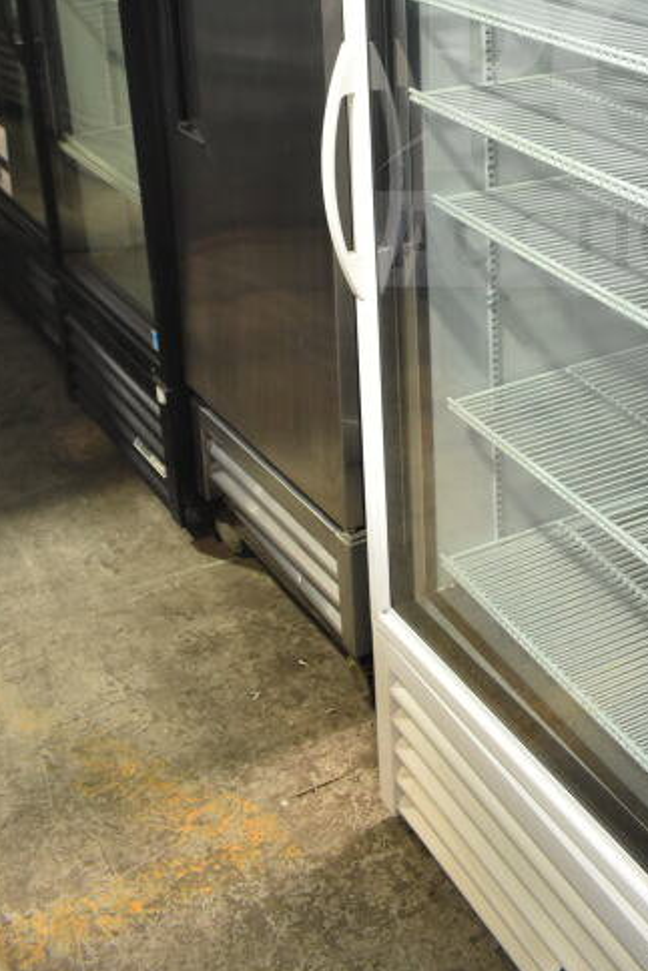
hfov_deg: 25.6
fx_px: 1376
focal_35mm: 51
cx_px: 600
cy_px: 126
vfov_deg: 36.8
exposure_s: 1/100
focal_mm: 18
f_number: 5
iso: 1600
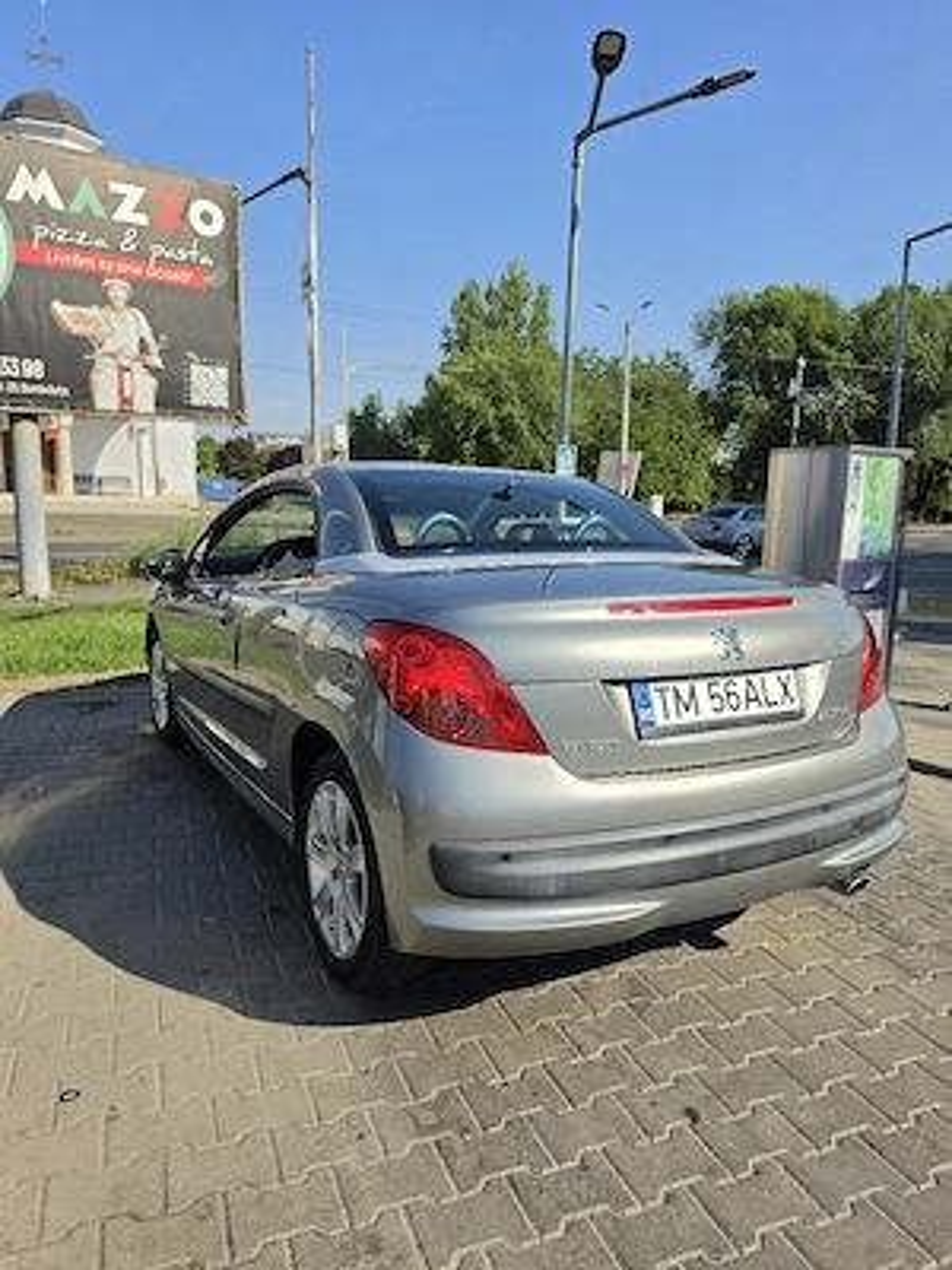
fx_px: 843
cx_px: 476
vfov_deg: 73.9
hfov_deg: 58.9
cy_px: 635
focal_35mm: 23
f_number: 1.4
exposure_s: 1/10000
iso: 50
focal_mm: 6.5
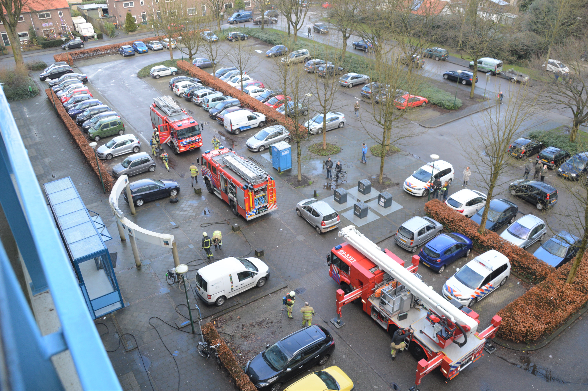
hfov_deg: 67.4
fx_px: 441
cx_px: 294
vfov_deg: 47.8
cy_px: 196
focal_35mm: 27
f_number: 5.6
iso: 360
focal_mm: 18
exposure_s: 1/125
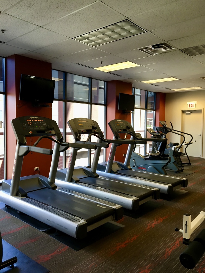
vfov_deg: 61.7
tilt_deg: -3.0
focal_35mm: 29
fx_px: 229
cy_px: 136
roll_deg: -0.7
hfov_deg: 48.2
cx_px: 102
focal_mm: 4.15
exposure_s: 1/30
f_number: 2.2
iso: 50
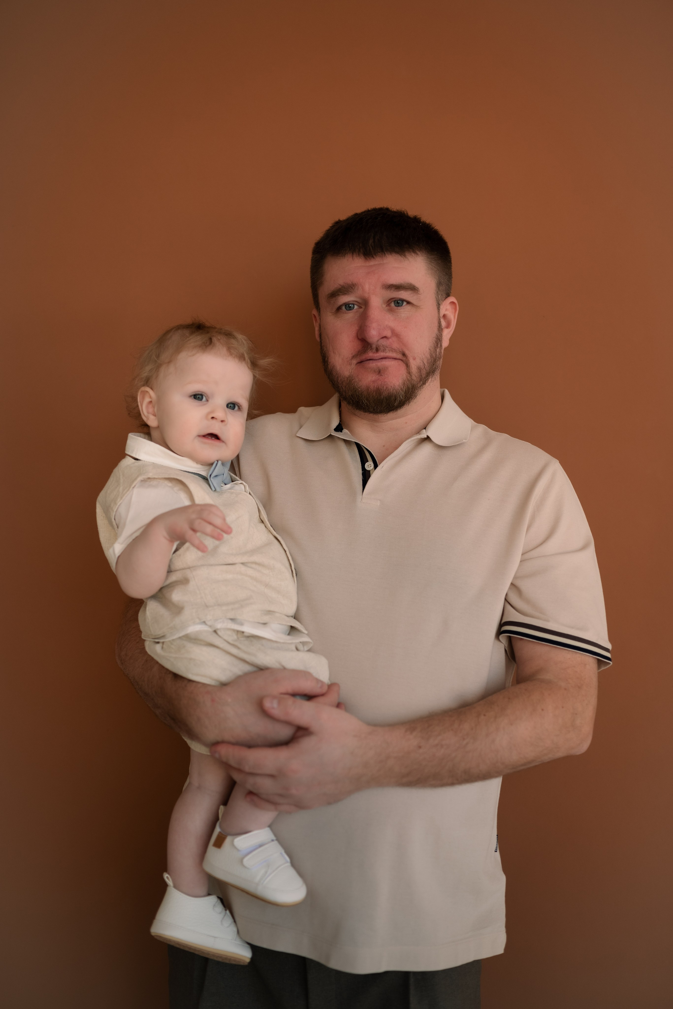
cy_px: 504
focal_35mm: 35
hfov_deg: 37.9
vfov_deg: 54.4
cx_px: 336
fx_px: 980
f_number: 2.2
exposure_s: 1/500
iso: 160
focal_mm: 35
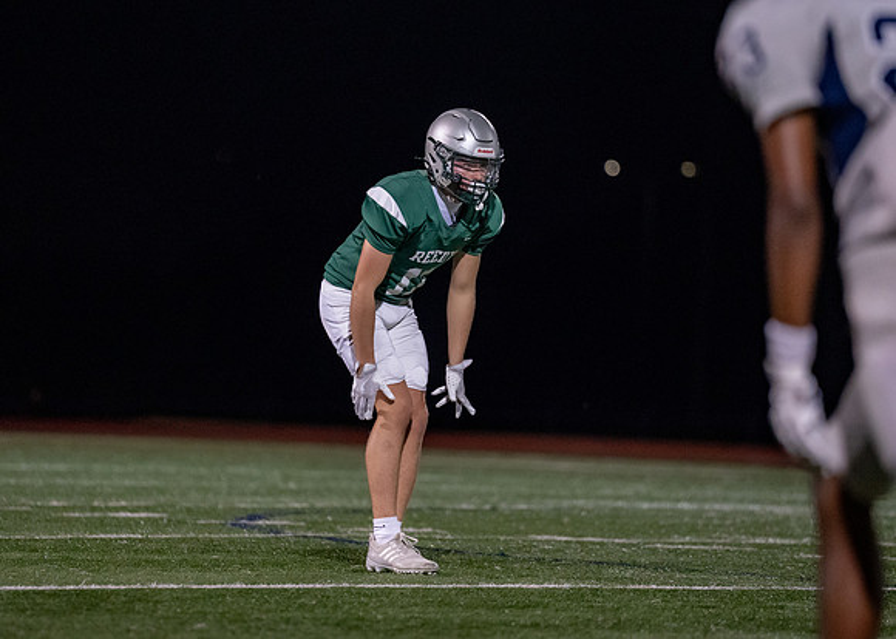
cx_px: 411
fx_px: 7091
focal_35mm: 279
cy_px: 278
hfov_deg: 7.2
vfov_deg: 5.2
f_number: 2.8
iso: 6400
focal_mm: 194
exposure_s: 1/1000
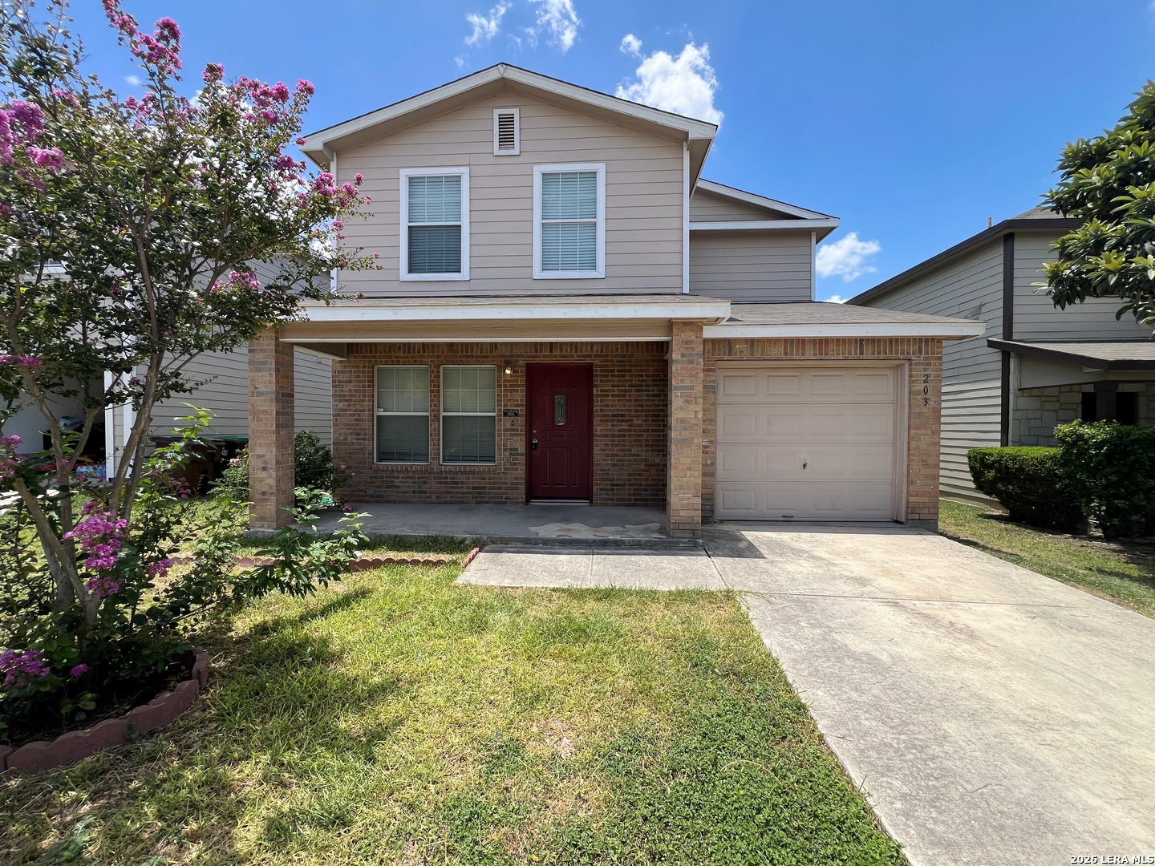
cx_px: 578
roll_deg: -0.4
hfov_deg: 106.2
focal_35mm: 13
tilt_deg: -1.9
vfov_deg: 89.9
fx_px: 434
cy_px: 433
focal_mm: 1.57
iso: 32
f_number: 1.8
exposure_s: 1/1014
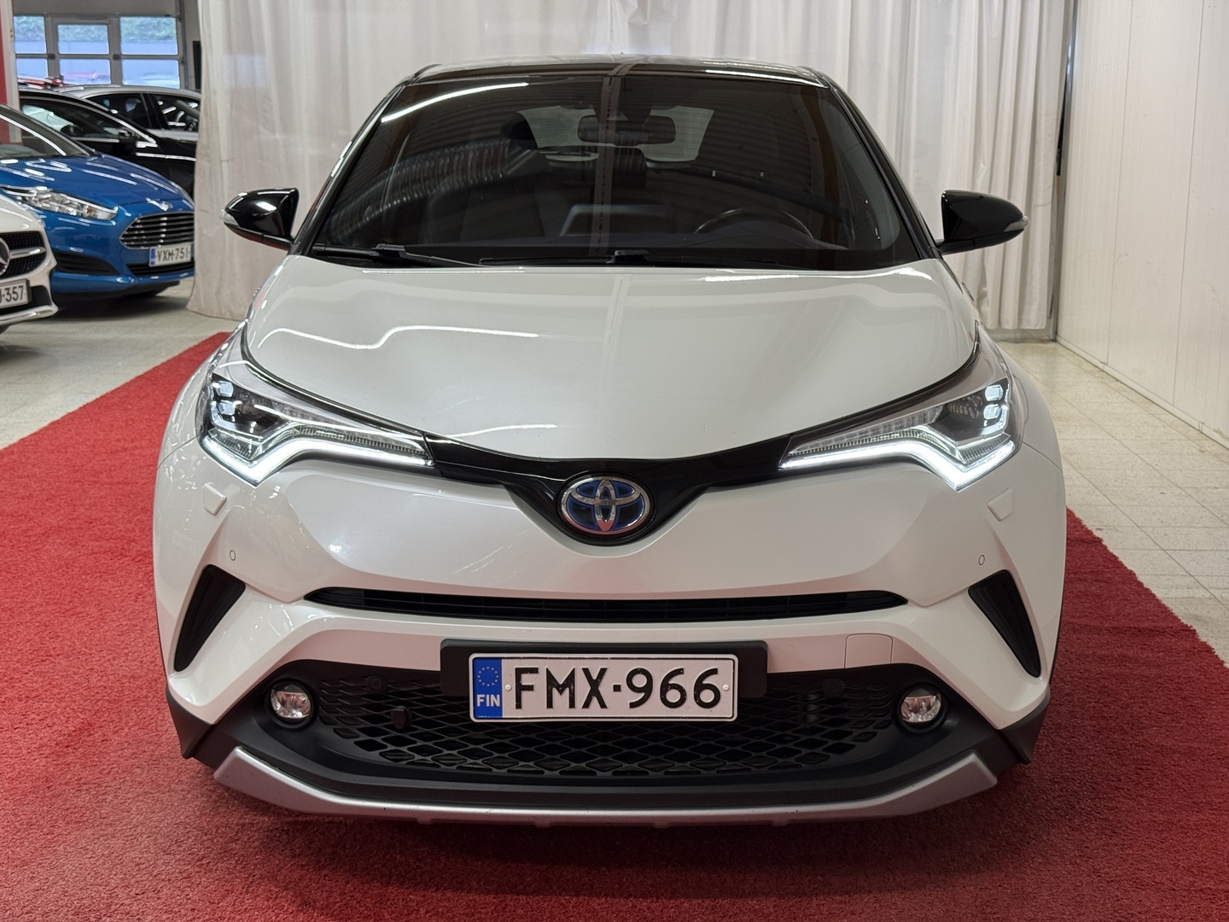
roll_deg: +0.7
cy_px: 461
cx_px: 614
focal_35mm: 48
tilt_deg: -11.1
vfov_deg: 30.3
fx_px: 1704
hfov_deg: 39.7
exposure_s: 1/110
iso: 100
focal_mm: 6.76
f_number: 1.78
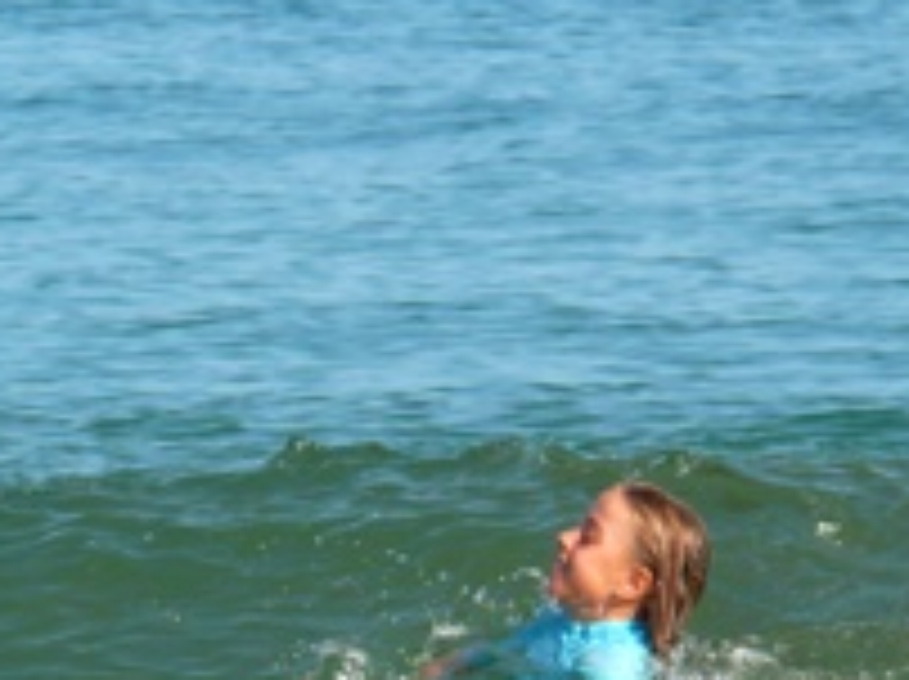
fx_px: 23002
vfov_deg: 1.7
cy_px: 518
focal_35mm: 877
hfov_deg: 2.3
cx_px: 76
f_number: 5.6
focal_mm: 62.5
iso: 100
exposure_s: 1/320
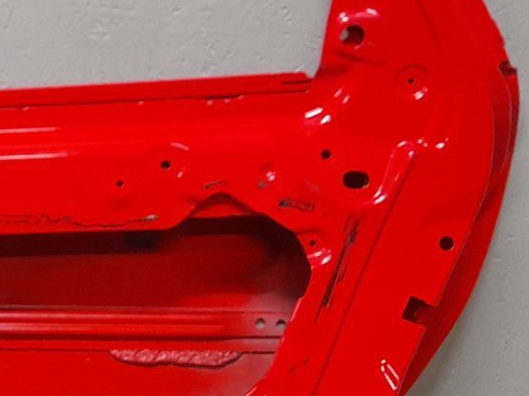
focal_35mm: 93
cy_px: 201
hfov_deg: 19.9
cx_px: -86
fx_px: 1421
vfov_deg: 15.9
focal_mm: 4.6
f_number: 2
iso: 250
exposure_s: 1/50
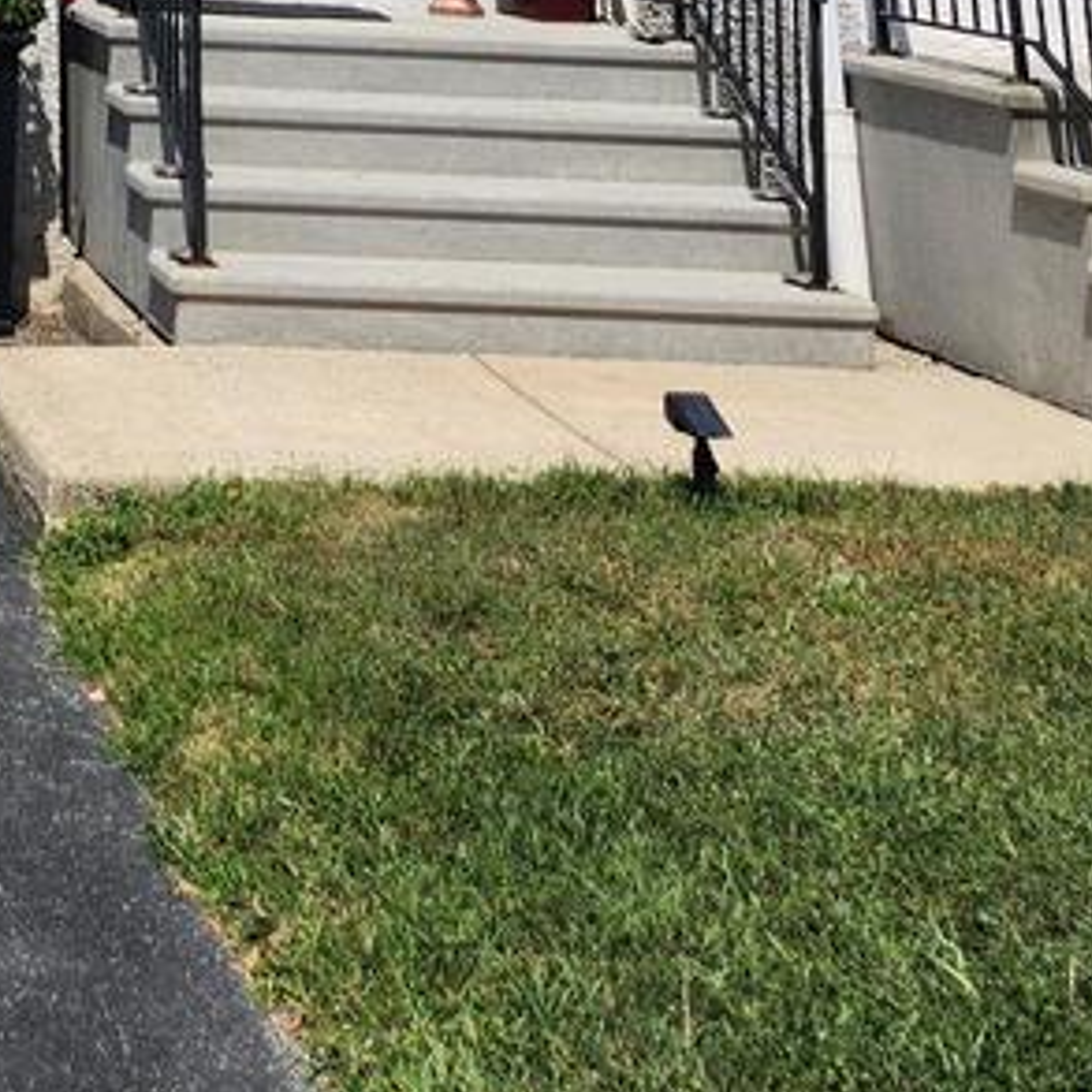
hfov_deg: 20.9
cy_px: -846
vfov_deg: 18.4
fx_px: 2677
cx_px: -335
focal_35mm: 75
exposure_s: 1/3042
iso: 20
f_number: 1.8
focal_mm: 5.4
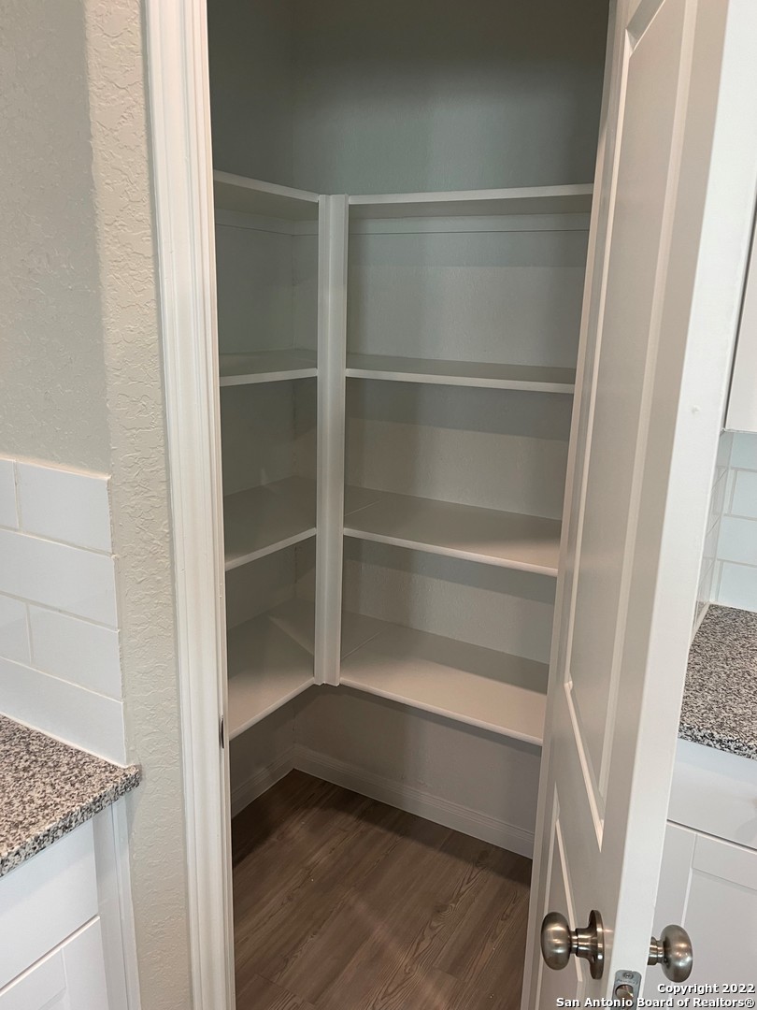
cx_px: 378
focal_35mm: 26
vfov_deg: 67.3
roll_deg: -1.0
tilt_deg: -12.9
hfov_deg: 53.1
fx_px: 758
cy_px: 505
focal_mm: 5.1
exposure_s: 1/60
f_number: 1.6
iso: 100
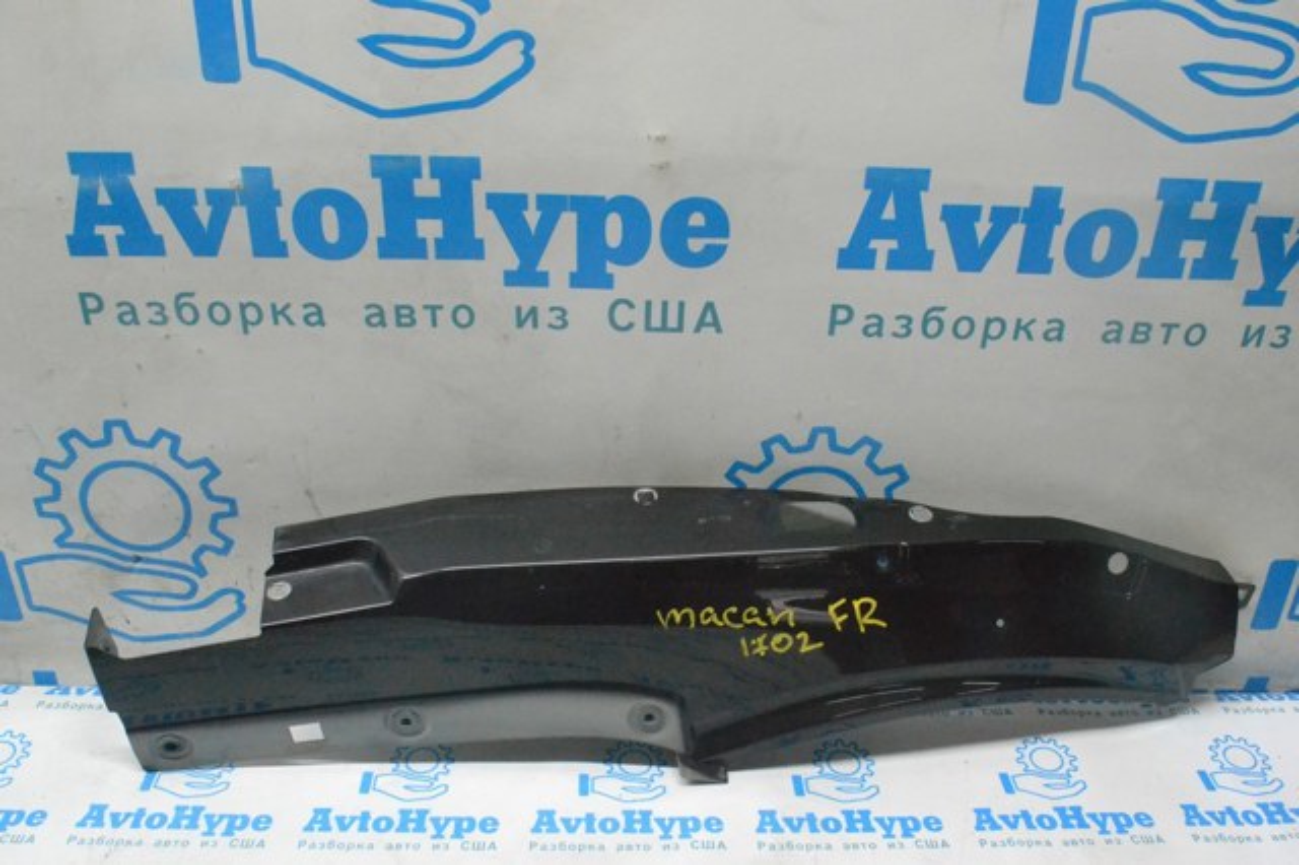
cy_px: 432
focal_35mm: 33
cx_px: 650
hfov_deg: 57.2
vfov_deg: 39.9
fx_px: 1190
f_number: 10
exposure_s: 1/160
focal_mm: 22
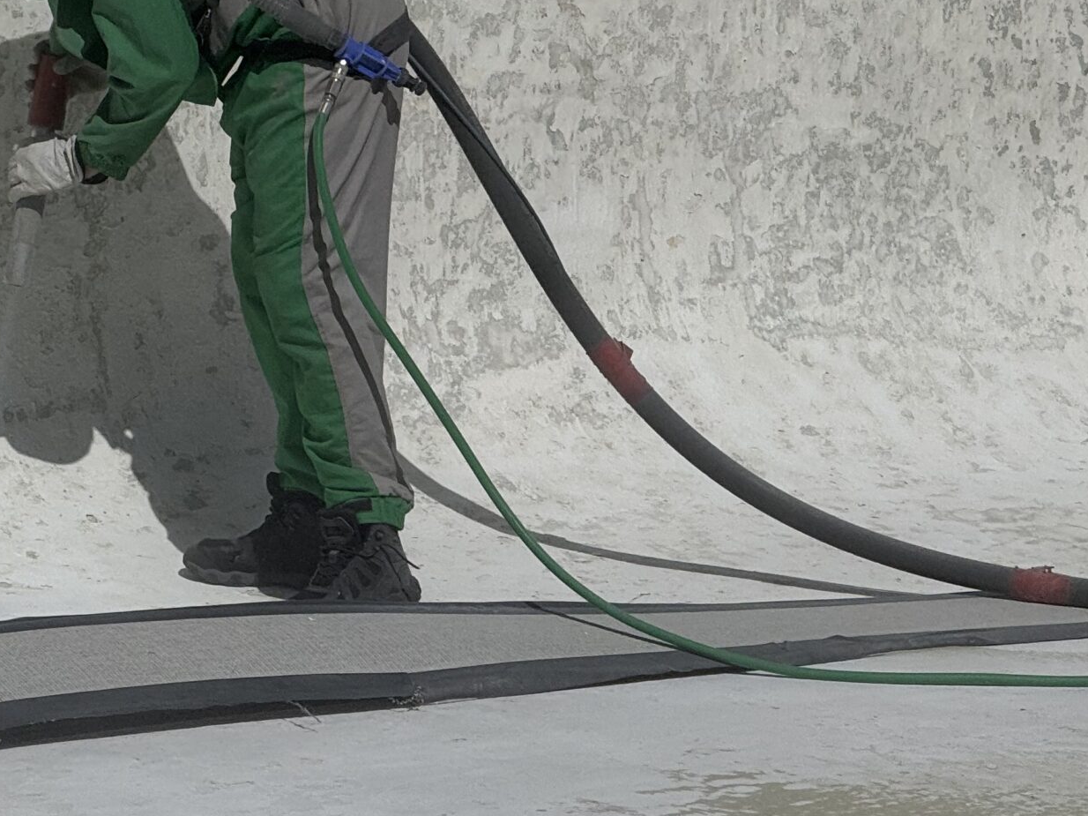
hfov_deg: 7.9
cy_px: 329
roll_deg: -2.0
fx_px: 7825
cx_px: 288
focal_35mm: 249
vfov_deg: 6.0
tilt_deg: -9.1
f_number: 2.8
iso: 50
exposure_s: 1/9615
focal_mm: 15.66
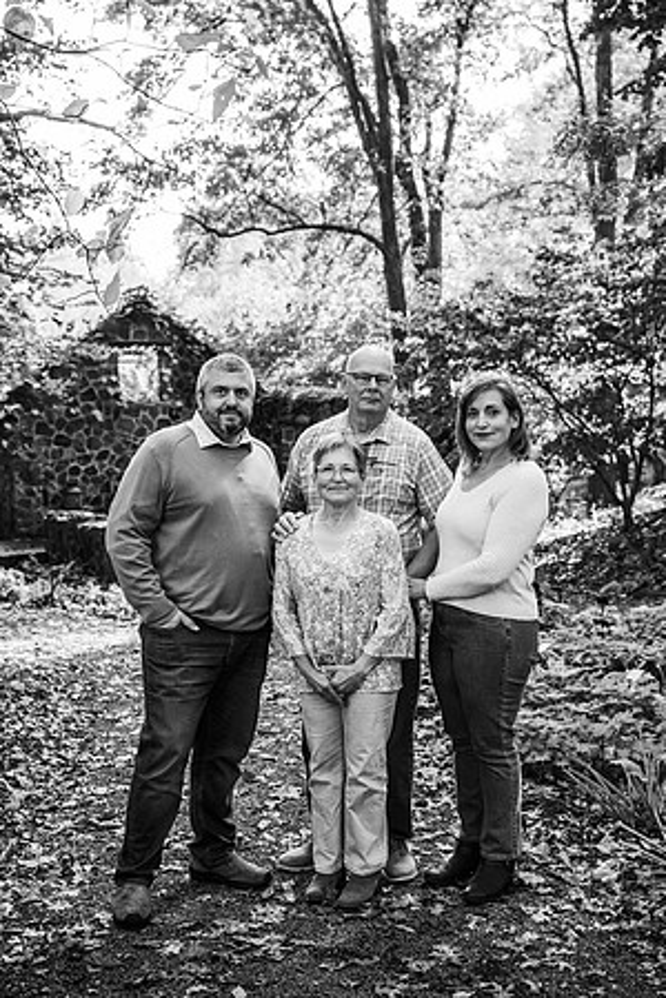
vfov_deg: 44.5
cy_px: 499
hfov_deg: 30.5
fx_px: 1221
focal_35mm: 44
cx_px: 333
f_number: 4.5
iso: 500
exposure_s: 1/250
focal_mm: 44
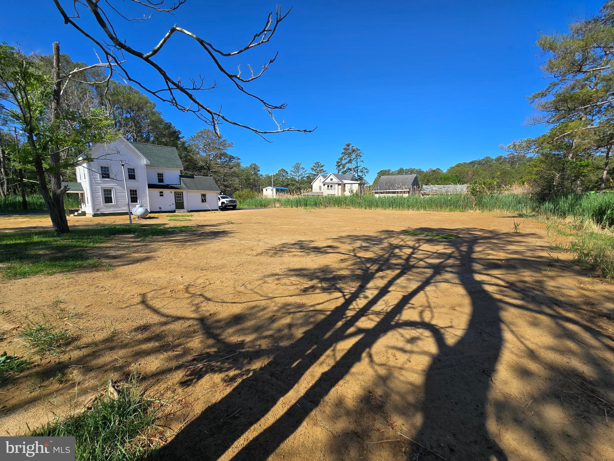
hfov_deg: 106.2
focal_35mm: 13
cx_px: 307
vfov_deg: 89.9
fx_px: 231
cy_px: 230
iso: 50
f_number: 2.2
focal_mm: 2.2
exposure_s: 1/1686
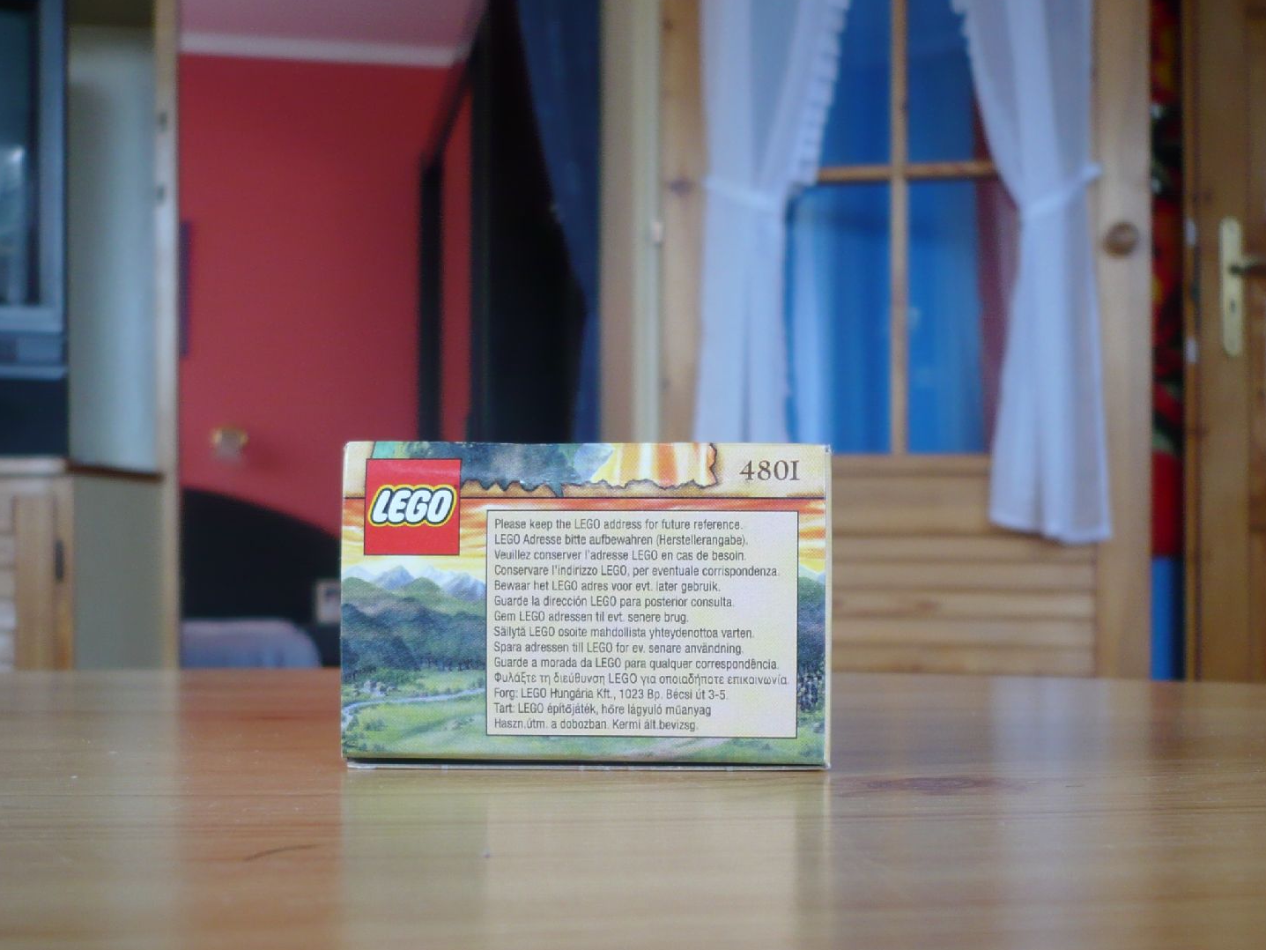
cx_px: 625
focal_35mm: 48
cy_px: 606
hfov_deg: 39.7
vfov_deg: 30.1
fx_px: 1756
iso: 100
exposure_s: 1/30
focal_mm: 5.8
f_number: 2.8
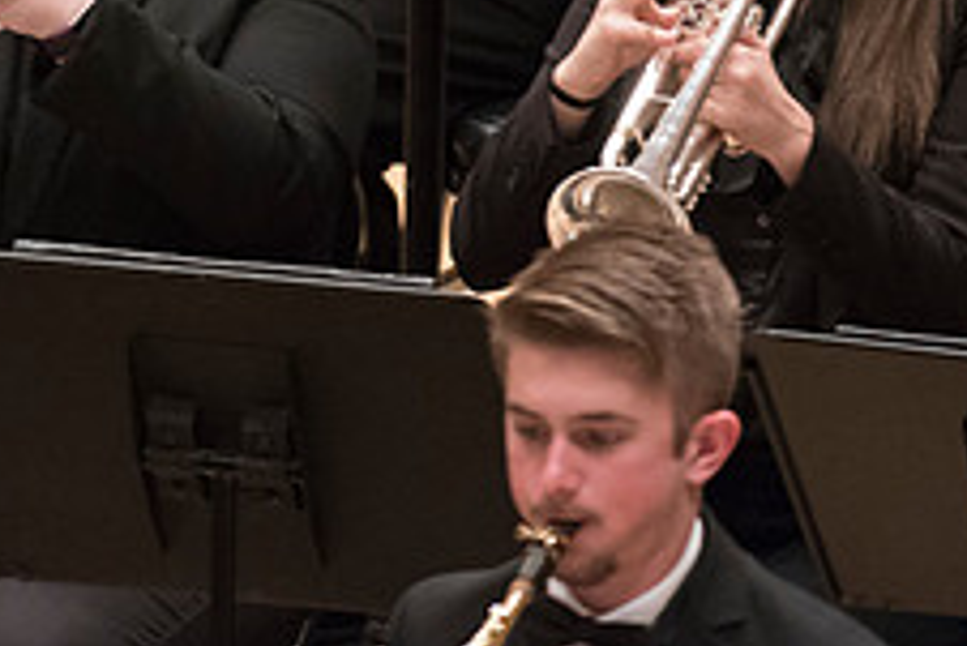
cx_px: 282
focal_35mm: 1541
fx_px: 41418
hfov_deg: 1.3
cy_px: -130
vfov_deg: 0.9
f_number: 5.6
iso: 6400
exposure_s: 1/125
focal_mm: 600
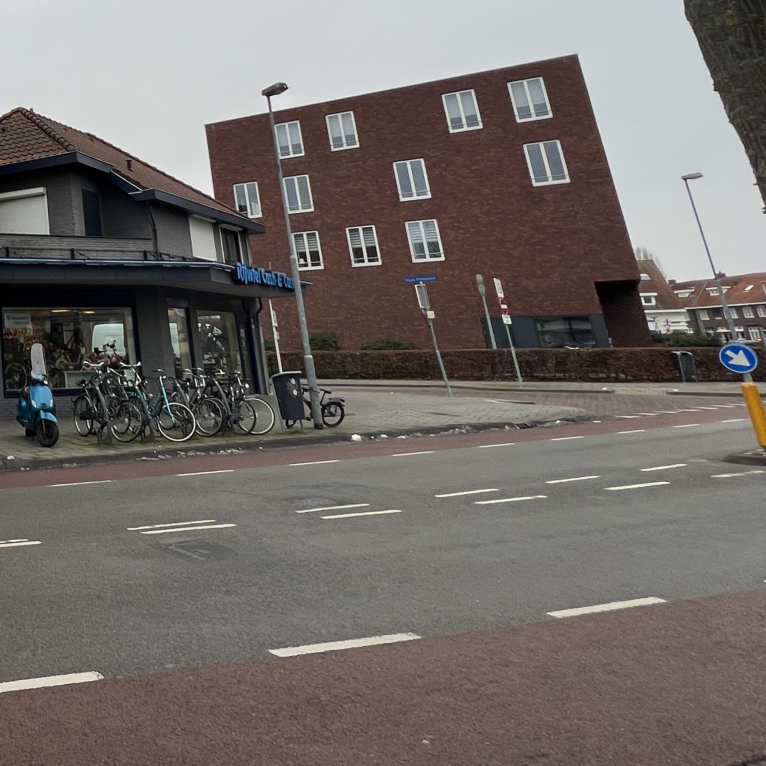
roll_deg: +1.0
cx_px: -98
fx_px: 751
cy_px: 107
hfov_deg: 41.6
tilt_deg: +17.4
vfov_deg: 49.4
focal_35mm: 30
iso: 32
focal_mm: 1.57
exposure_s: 1/123
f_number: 1.8
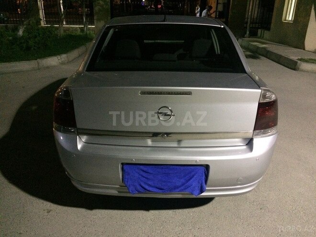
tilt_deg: -22.0
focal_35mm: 29
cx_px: 158
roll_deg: -0.8
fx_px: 265
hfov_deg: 61.7
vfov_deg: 48.2
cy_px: 118
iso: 500
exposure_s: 1/17
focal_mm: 4.15
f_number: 2.2
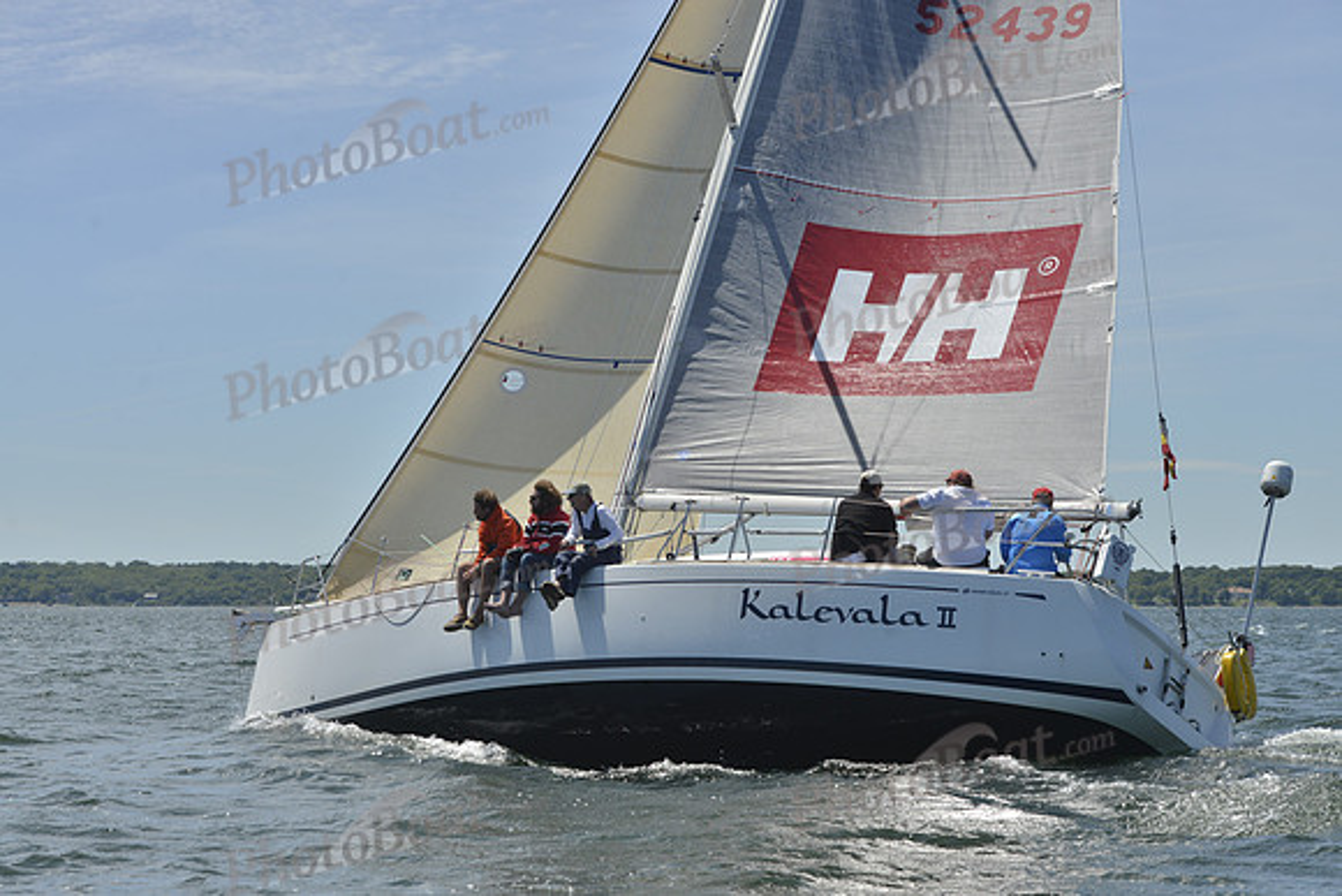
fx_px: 2983
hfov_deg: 25.4
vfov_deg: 17.1
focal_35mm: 80
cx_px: 671
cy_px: 448
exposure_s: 1/1250
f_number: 9
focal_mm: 80
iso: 280
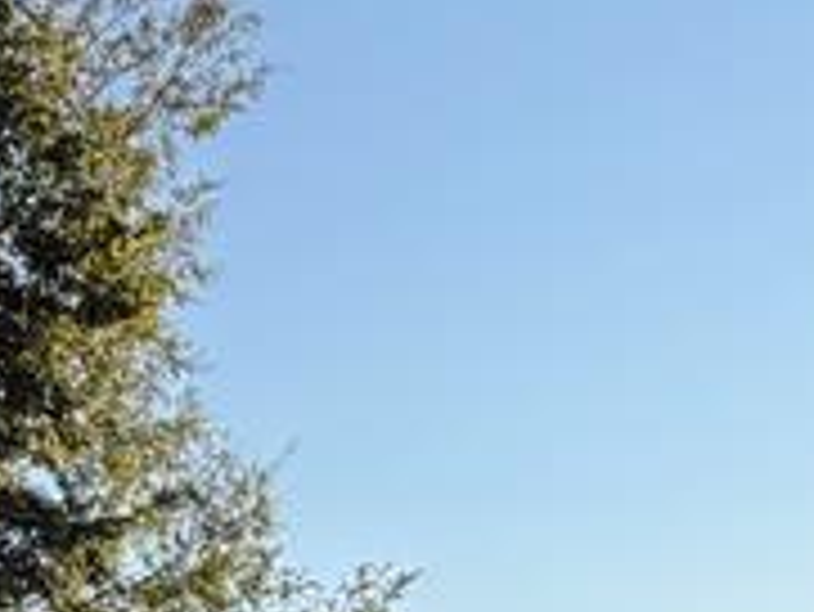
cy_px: 1174
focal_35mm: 79
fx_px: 1859
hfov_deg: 24.7
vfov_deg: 15.4
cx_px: 373
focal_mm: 2.22
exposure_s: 1/694
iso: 40
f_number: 2.2
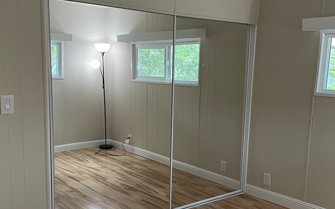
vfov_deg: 30.4
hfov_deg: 47.2
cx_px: 157
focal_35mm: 42
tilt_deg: -10.5
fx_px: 383
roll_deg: -1.0
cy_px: 131
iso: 80
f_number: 1.6
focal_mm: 4.2
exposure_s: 1/60
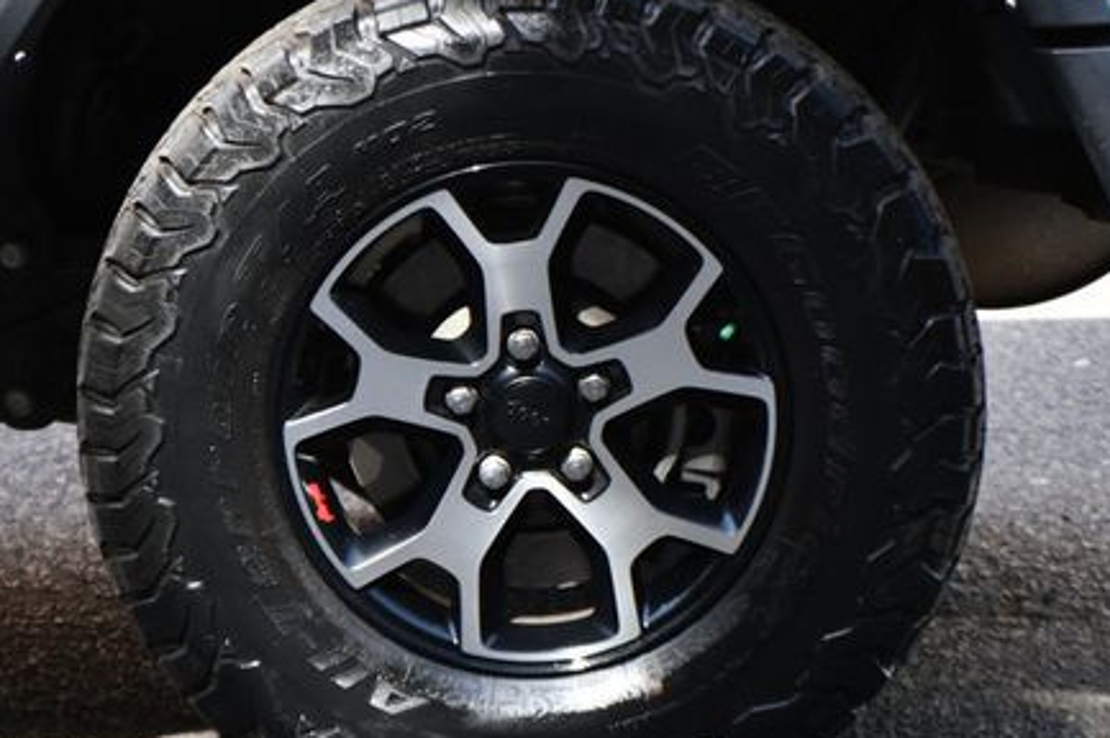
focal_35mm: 232
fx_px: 7148
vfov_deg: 5.9
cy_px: 354
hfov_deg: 8.9
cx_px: 508
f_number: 5.6
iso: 220
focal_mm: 105
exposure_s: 1/250
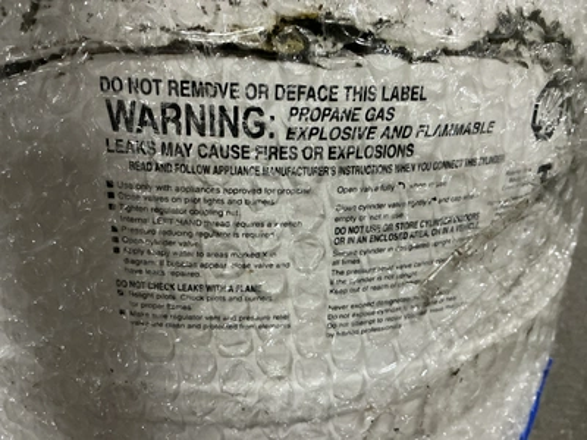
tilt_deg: -46.5
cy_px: 220
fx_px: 475
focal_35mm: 28
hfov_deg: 63.4
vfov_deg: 49.7
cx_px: 294
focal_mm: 3
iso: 200
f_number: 1.8
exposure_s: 1/60
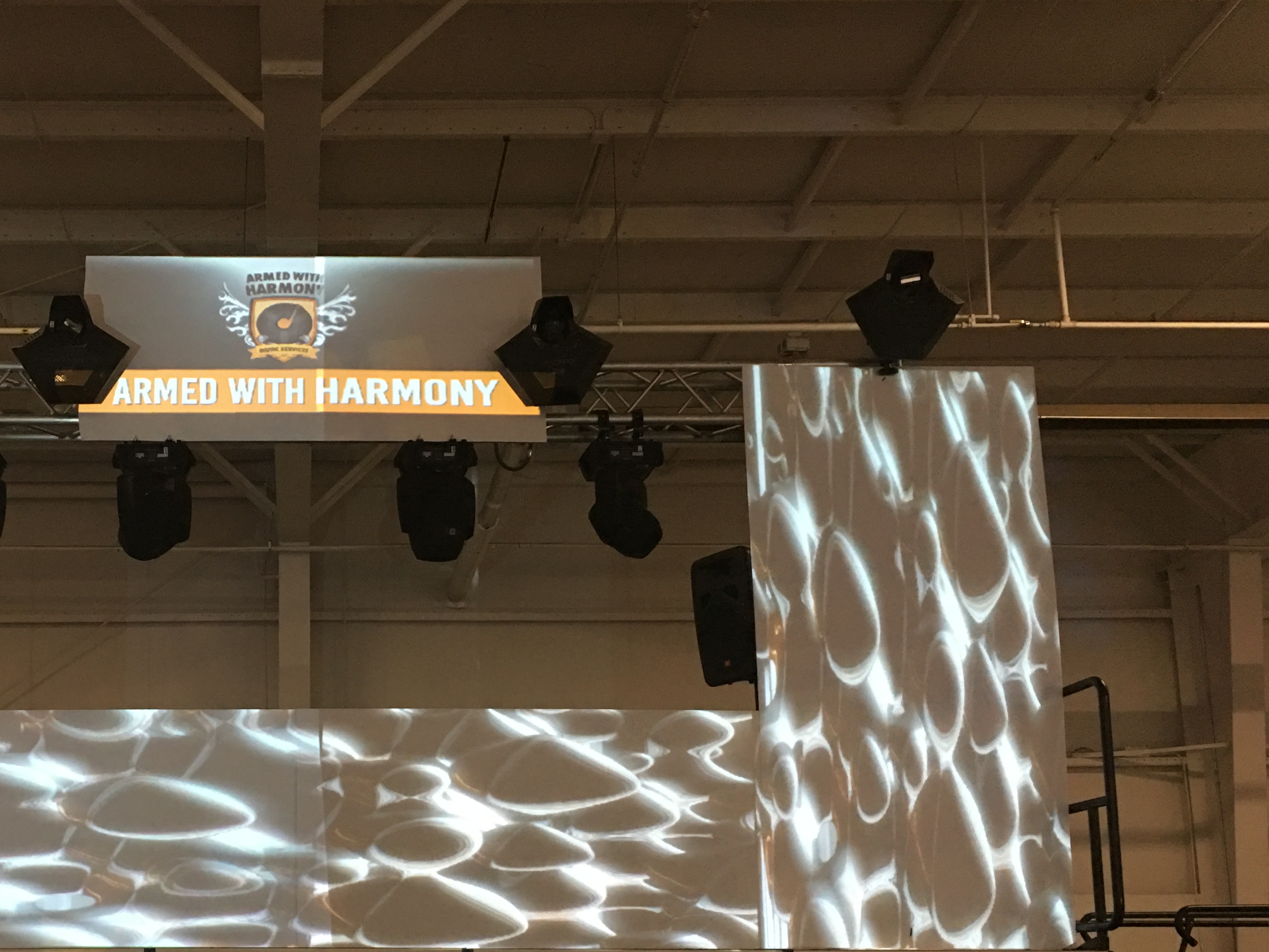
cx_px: 308
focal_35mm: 44
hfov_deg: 41.6
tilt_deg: +10.3
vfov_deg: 32.4
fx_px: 1613
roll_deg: -1.1
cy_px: 691
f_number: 2.2
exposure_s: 1/15
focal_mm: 4.15
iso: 125
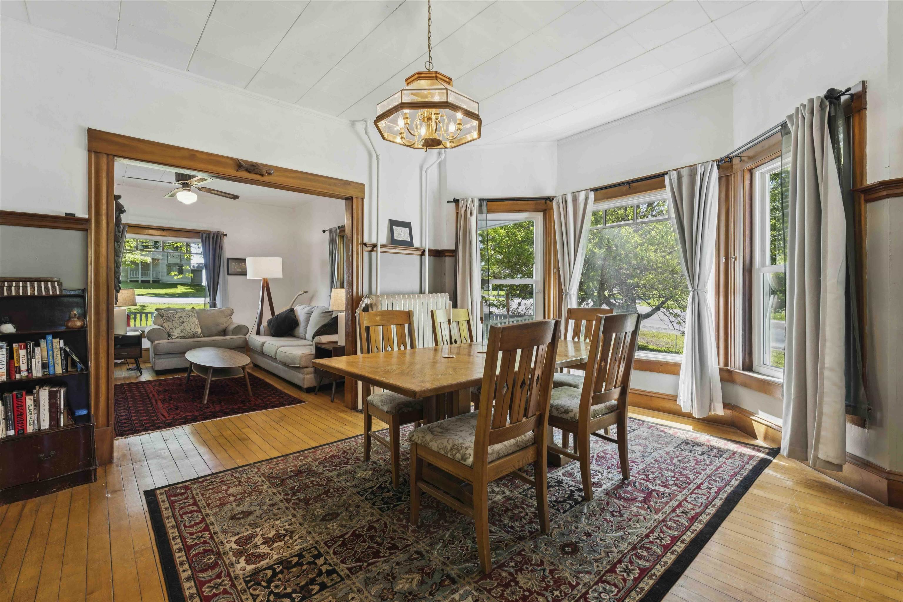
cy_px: 301
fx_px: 414
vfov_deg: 72.1
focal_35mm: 16
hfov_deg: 95.0
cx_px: 452
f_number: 8
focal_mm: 16.5
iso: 100
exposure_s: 1/1.67
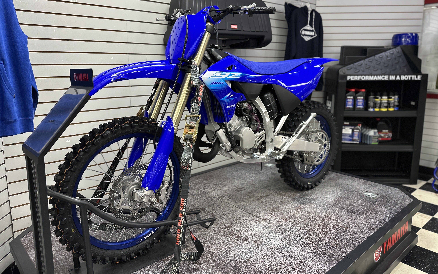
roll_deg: -0.6
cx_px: 218
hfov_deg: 70.4
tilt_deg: -8.8
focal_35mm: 26
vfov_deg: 47.4
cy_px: 113
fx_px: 310
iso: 200
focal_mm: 6.86
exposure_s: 1/120
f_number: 1.78
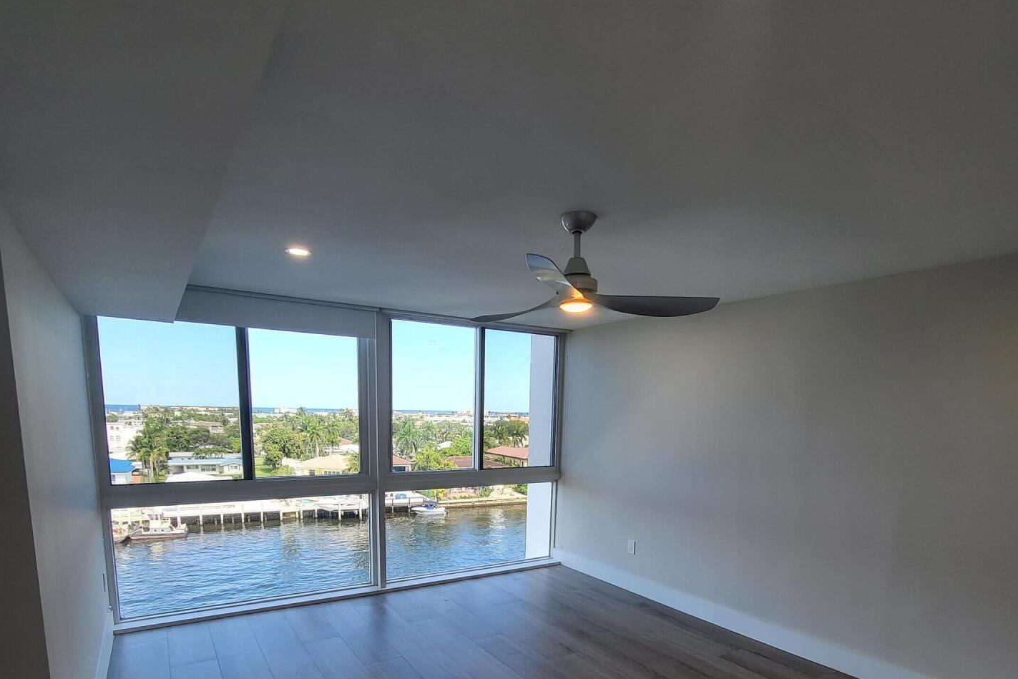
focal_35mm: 19
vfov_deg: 61.1
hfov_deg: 86.9
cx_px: 501
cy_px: 506
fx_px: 537
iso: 50
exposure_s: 1/120
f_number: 2.2
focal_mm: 1.74
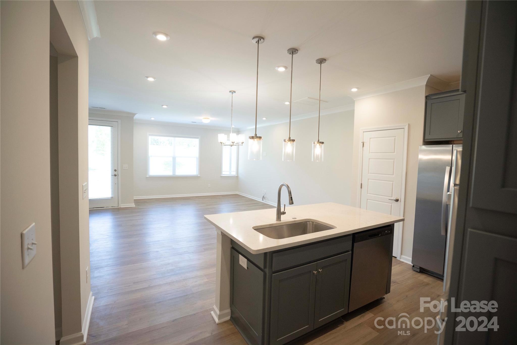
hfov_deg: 96.7
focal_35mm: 16
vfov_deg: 73.7
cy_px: 172
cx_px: 258
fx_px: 230
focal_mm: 16
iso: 1000
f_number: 4
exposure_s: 1/200
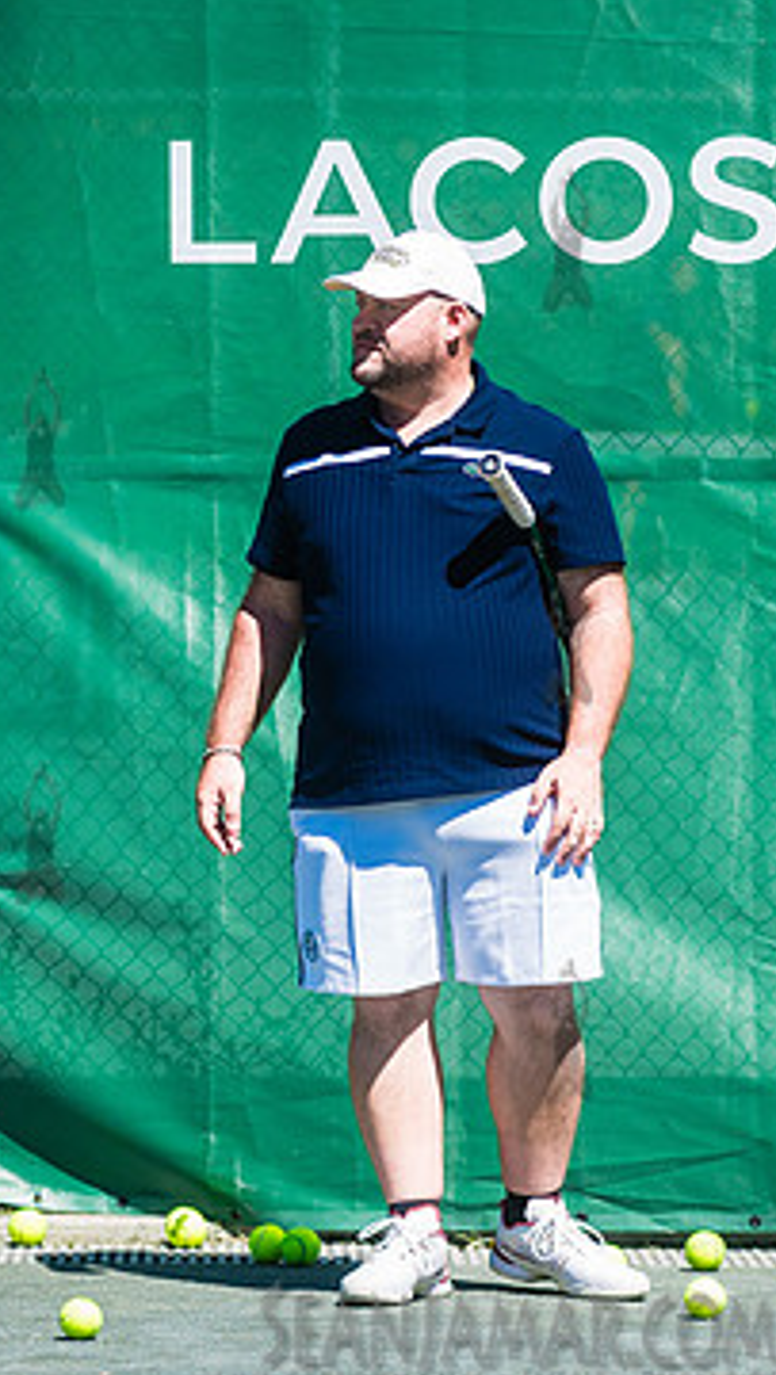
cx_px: 400
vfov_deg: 7.8
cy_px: 607
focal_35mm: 277
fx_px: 10114
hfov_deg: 4.4
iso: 200
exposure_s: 1/1600
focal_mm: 125
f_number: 4
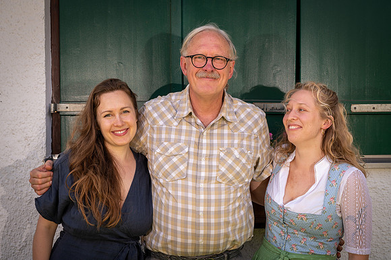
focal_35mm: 58
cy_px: 130
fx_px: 630
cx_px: 196
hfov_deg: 34.5
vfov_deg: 23.4
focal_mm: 58
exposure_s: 1/200
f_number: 9
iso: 250
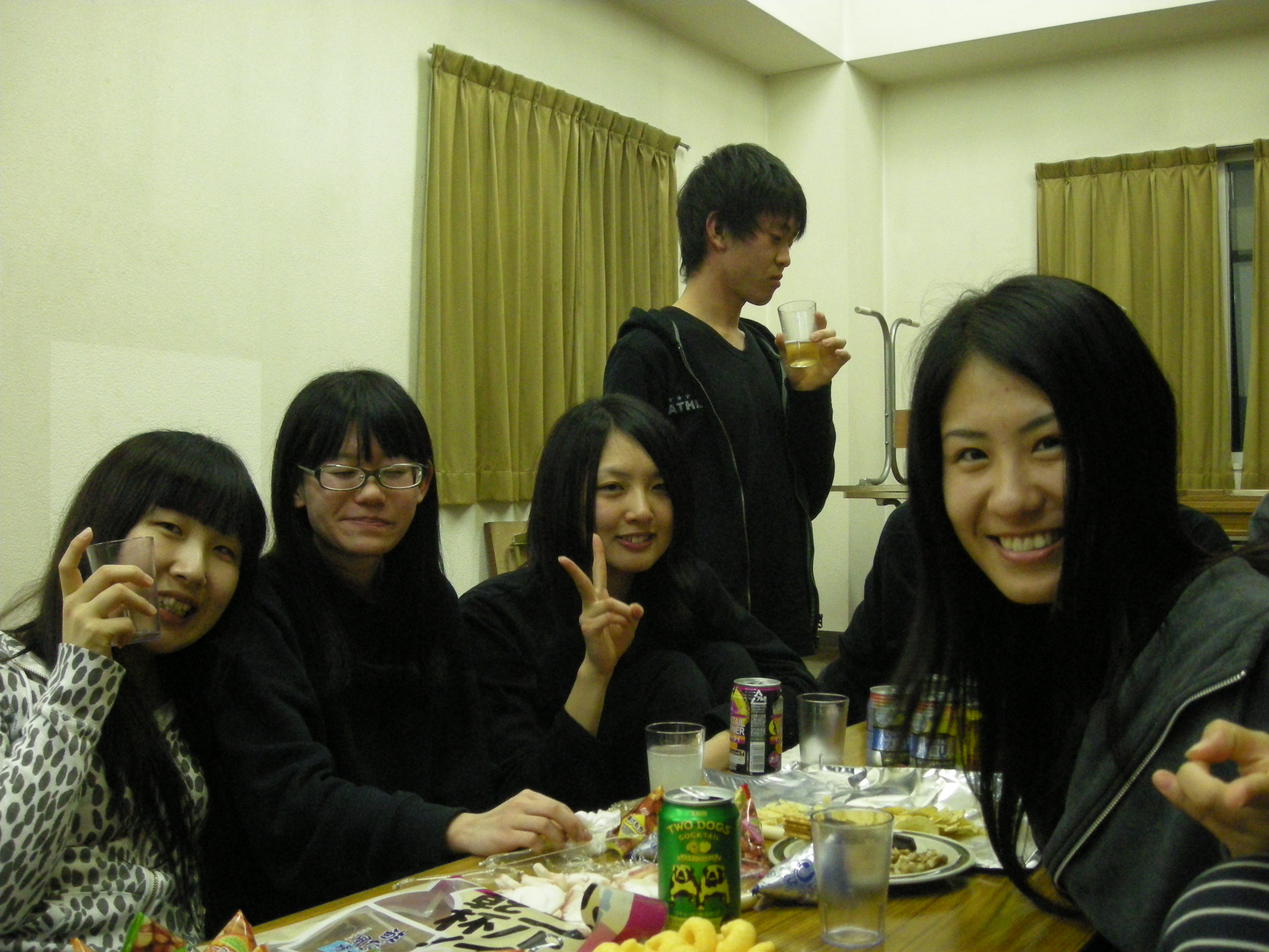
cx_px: 634
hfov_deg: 52.6
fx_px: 1283
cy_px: 476
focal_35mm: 35
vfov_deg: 40.7
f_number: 2.8
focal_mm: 5.7
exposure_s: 1/44.3
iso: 400
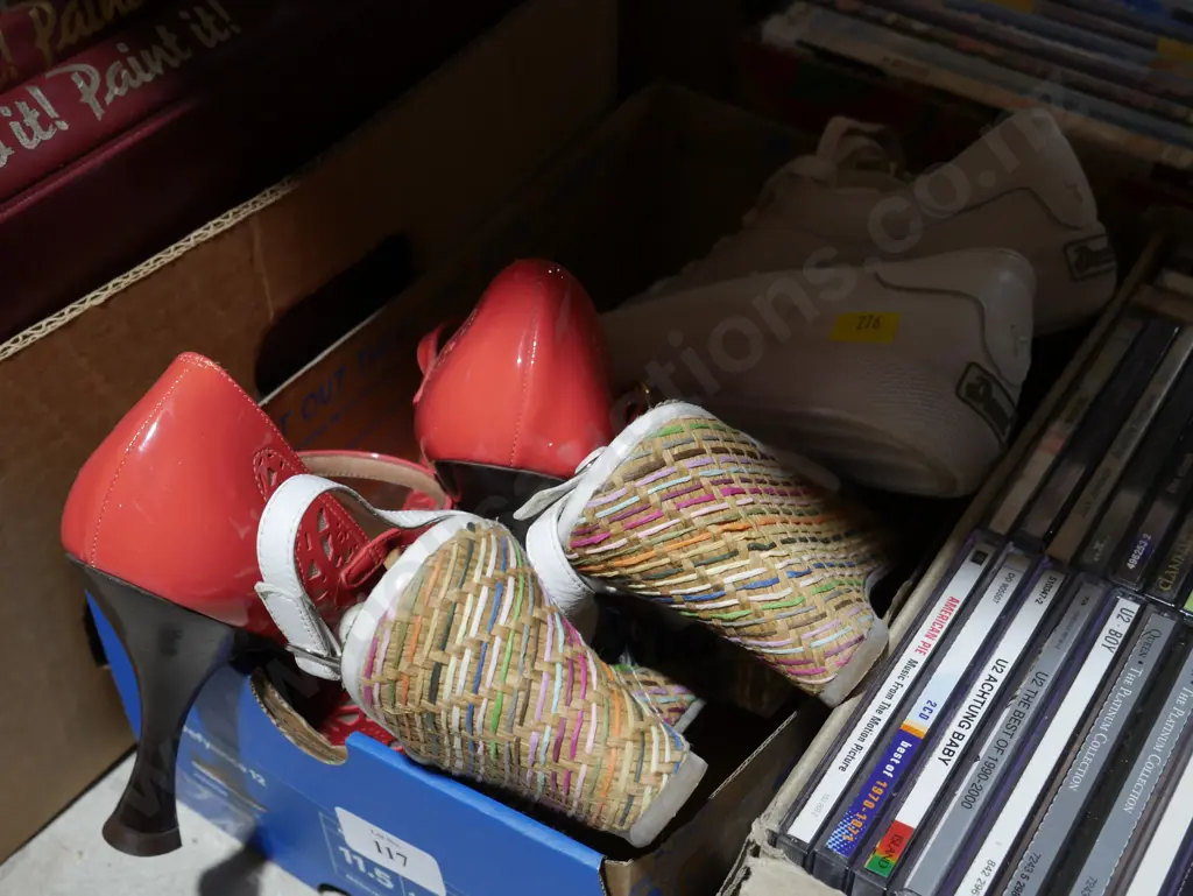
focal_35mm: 48
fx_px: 1655
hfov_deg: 39.6
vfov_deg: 30.3
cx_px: 596
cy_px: 448
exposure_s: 1/60
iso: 640
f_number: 5.6
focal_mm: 24
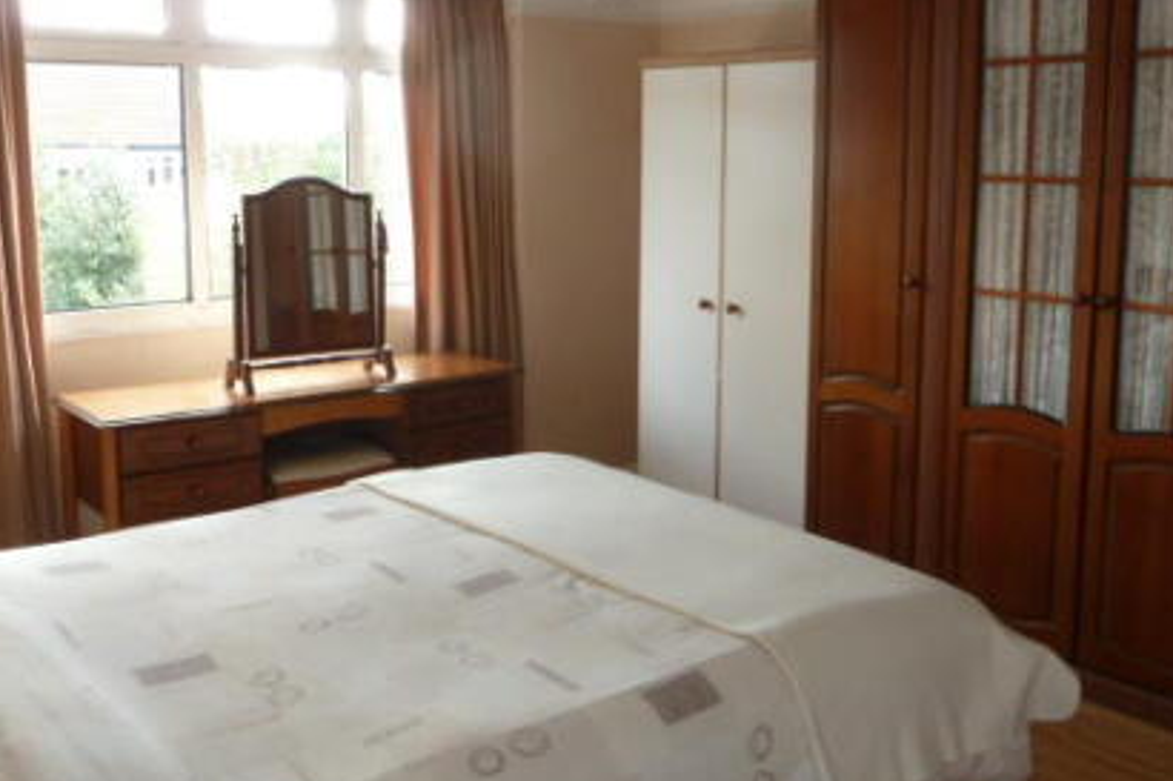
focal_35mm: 37
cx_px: 602
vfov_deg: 35.8
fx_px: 1205
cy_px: 322
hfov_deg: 51.9
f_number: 3.3
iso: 160
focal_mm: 4.1
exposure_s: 1/30
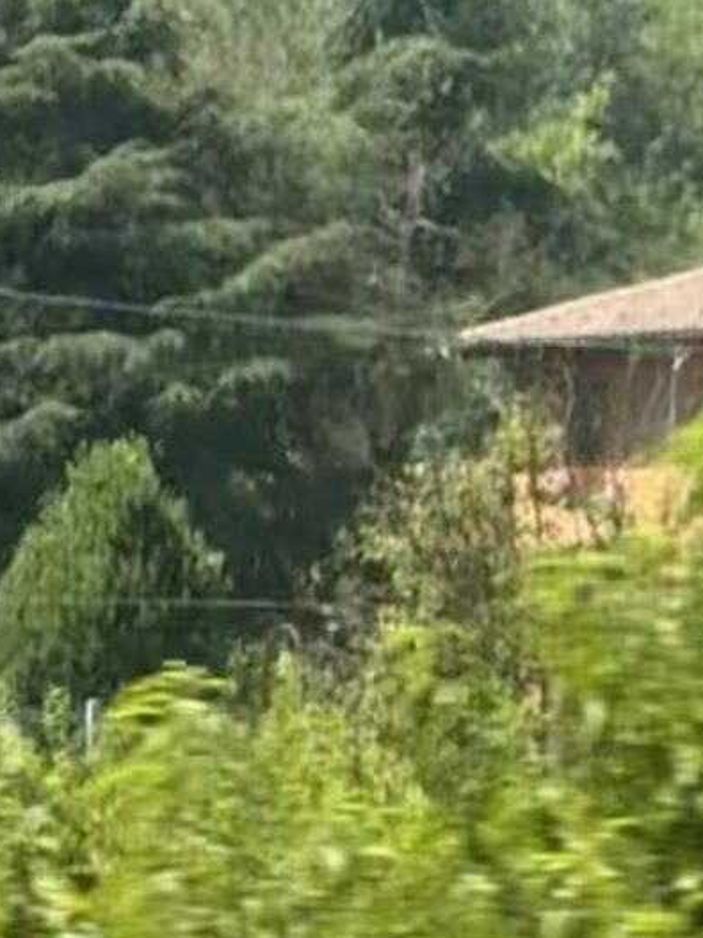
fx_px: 15793
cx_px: -922
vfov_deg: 3.4
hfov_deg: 2.5
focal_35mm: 583
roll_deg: +0.4
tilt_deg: +0.3
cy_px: 1048
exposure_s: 1/591
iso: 50
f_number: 2.8
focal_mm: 15.66
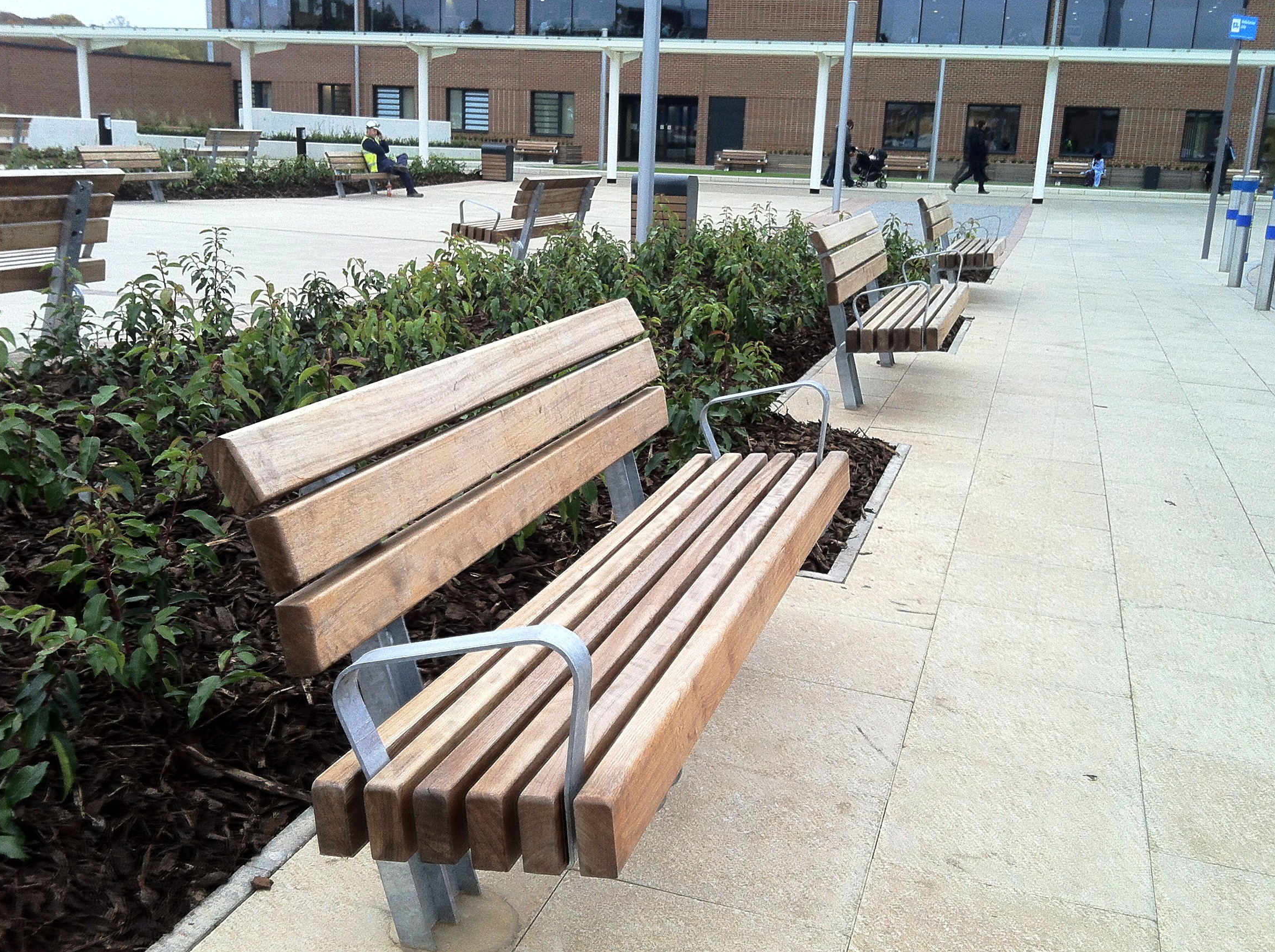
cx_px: 664
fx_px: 1434
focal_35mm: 39
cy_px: 493
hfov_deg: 47.9
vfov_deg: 36.7
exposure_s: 1/142
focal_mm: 3.85
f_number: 2.8
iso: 80
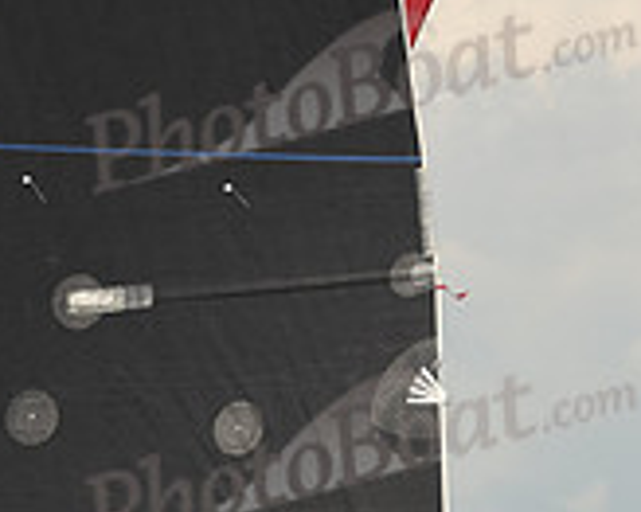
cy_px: 709
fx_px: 12570
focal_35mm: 663
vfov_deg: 2.3
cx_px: -113
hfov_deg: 2.9
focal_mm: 200
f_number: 6.3
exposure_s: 1/1000
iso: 250
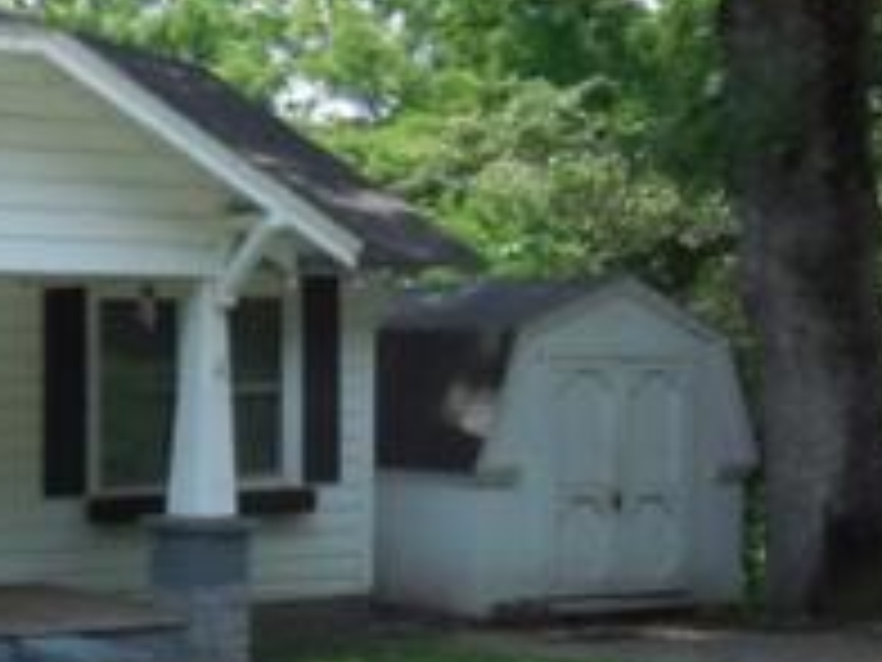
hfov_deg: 23.5
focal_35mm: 74
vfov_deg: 19.8
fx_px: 1885
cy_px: 486
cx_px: -234
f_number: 3.1
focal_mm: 4.5
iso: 125
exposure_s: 1/640
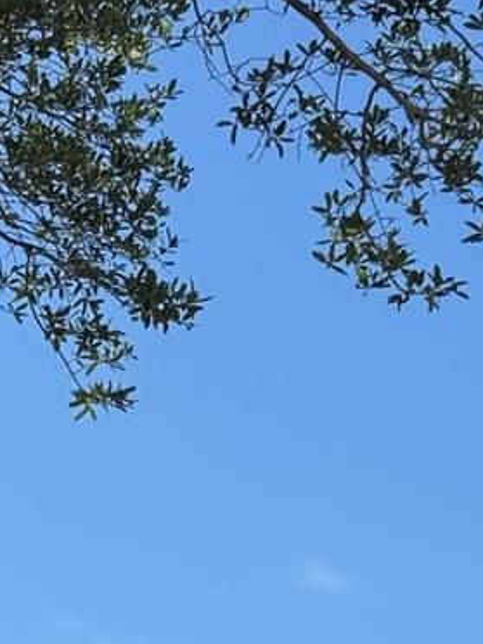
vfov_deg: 12.3
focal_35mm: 155
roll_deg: +1.6
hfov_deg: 9.3
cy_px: 871
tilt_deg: +9.6
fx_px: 2884
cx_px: -287
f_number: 1.78
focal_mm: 6.76
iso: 64
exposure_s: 1/3425
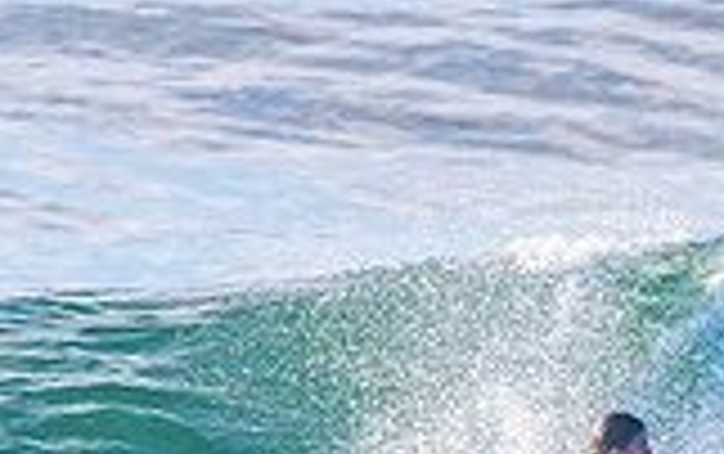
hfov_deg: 1.1
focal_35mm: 1837
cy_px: 582
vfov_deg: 0.7
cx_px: 468
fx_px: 36284
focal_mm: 500
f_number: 5.6
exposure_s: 1/2000
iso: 280
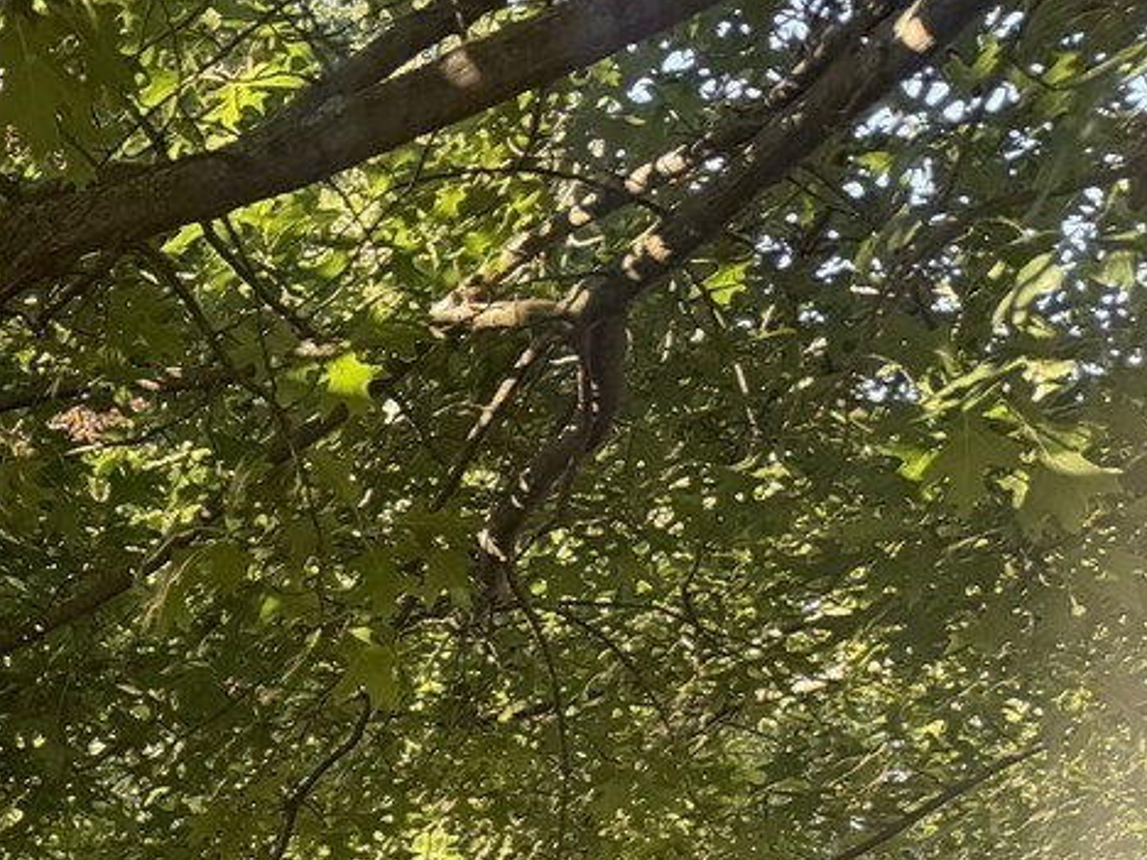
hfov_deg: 15.6
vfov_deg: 12.3
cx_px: -1005
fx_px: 3479
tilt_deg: -7.7
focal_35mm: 105
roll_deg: +0.7
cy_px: 1767
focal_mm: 6.76
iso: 80
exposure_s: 1/235
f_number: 1.78
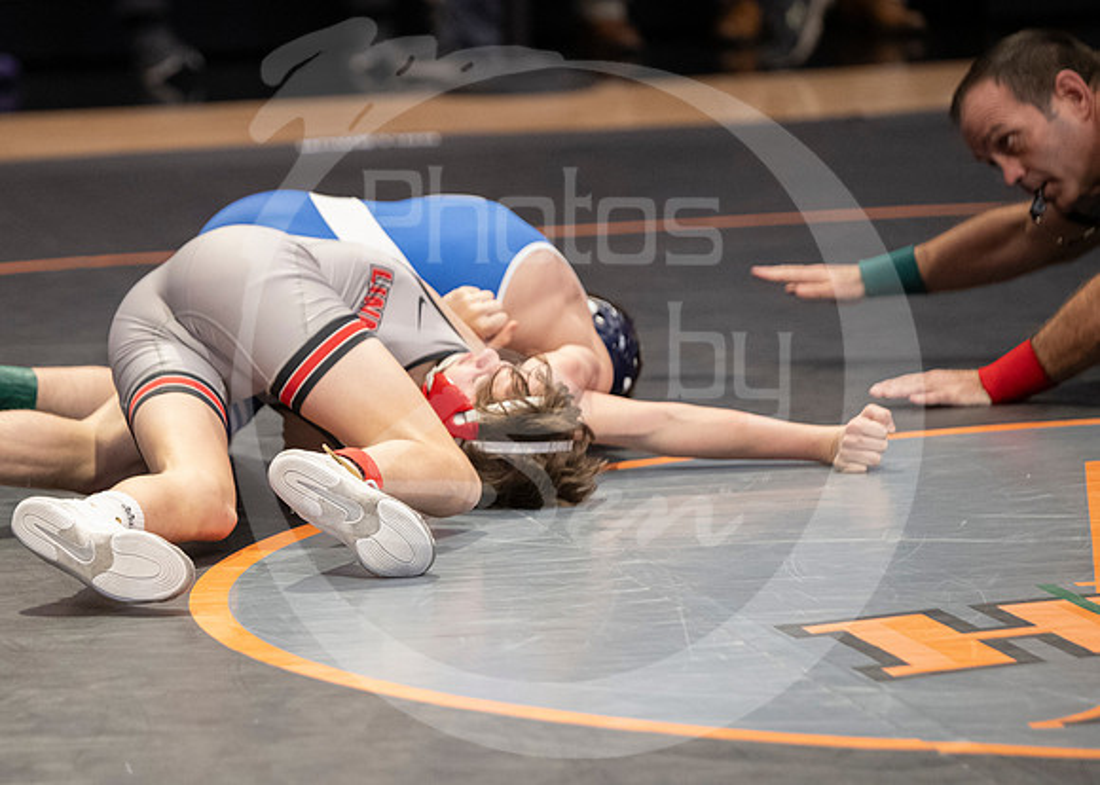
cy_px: 596
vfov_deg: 5.2
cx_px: 306
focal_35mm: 278
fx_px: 8690
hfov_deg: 7.2
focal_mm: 175
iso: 3200
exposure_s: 1/1000
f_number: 2.8
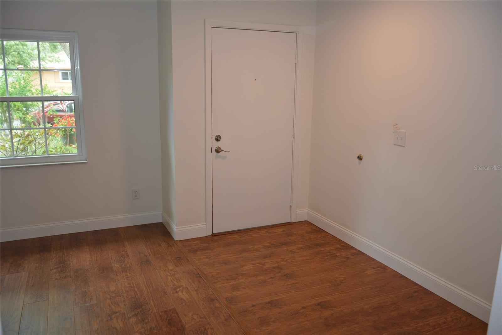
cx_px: 251
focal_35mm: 30
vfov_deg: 43.7
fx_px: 419
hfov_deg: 61.9
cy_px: 168
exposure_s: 1/60
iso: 400
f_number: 4
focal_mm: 20
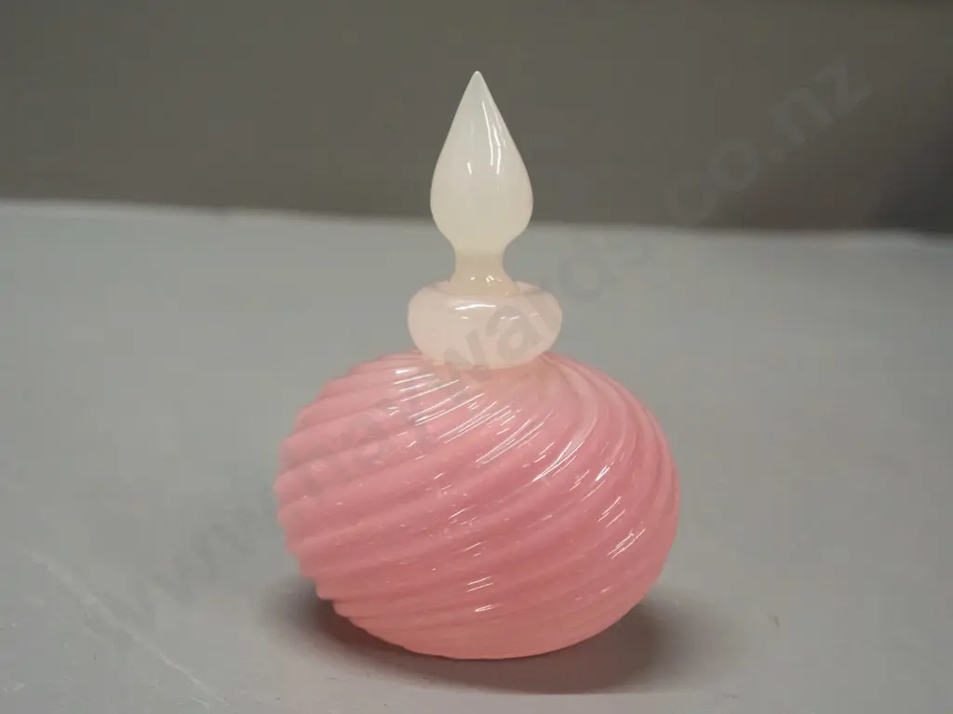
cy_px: 357
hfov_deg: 30.3
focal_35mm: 64
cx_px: 476
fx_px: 1762
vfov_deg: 22.9
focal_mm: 32
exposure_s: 1/250
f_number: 5.6
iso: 3200
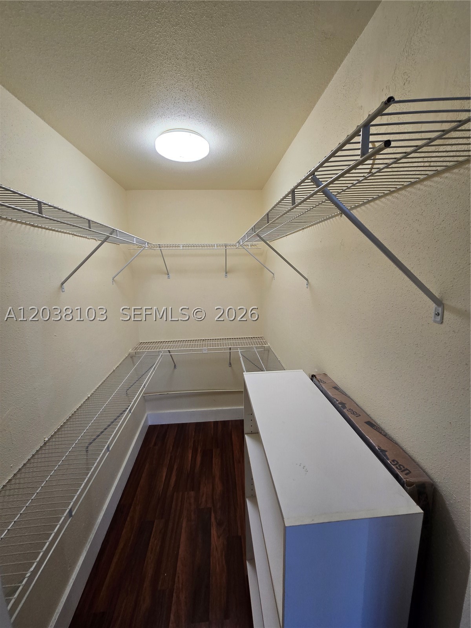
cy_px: 314
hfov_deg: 89.9
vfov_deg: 106.2
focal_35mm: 13
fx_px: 236
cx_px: 236
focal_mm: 2.2
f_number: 2.2
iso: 125
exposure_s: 1/60
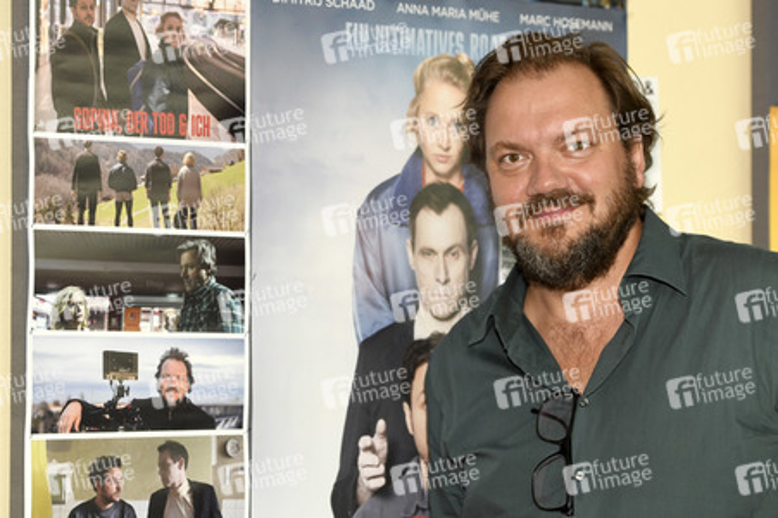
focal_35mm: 110
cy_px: 259
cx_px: 389
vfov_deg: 12.4
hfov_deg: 18.6
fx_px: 2375
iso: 640
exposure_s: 1/400
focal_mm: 110
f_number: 5
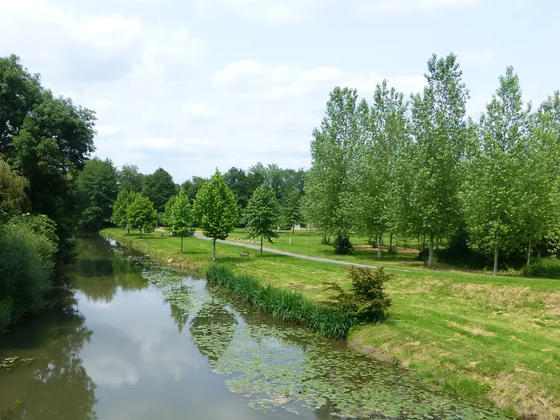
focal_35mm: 33
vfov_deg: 42.5
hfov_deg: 55.2
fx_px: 534
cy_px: 270
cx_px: 242
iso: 100
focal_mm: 4.3
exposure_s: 1/640
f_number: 4
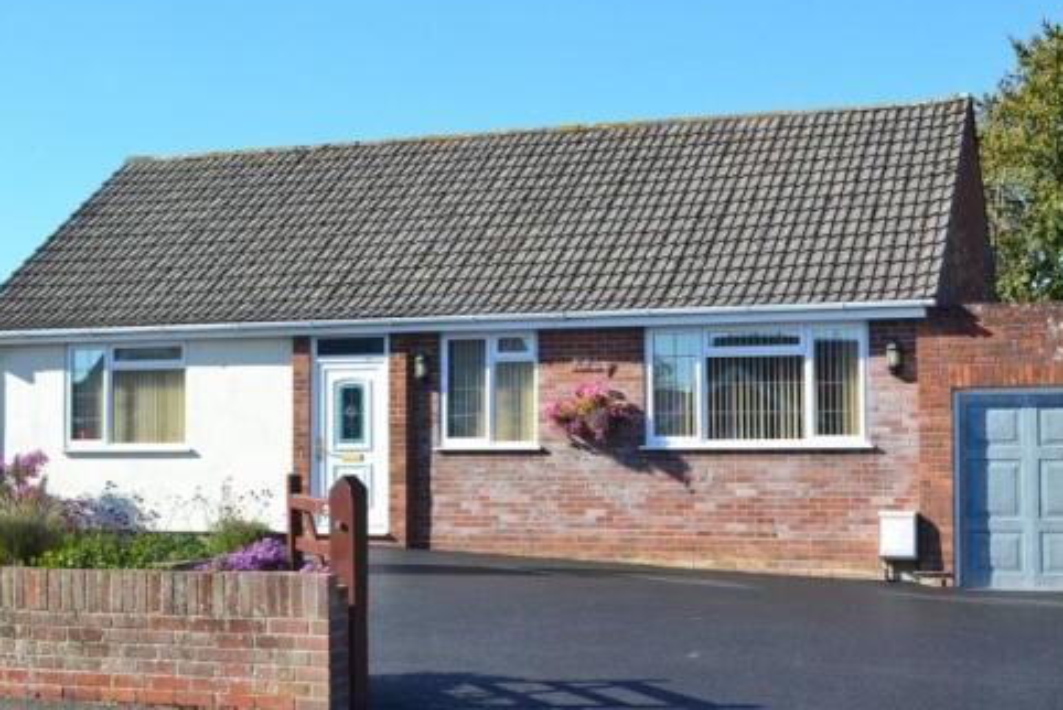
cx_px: 612
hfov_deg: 37.4
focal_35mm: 53
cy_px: 345
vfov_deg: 25.6
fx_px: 1566
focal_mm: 26
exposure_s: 1/400
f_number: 11
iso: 400
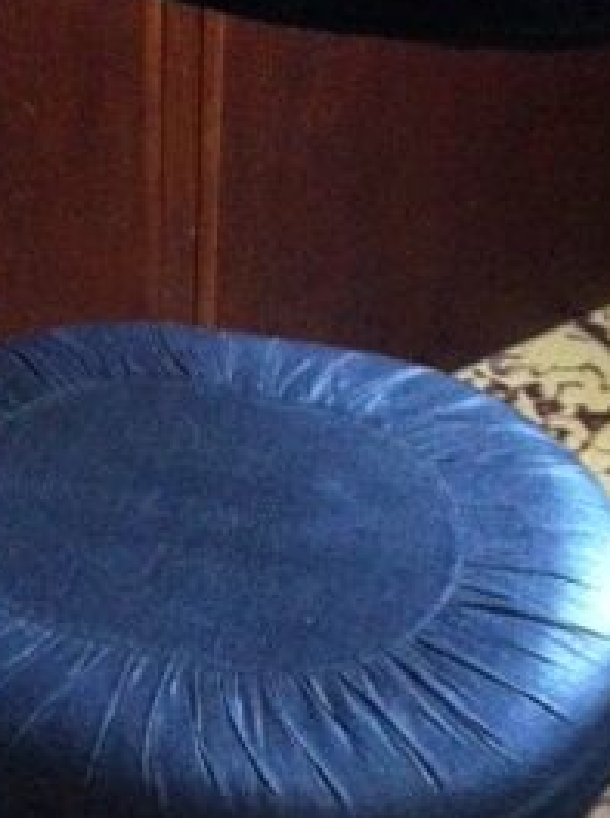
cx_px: 254
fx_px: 2004
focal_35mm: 85
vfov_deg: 23.0
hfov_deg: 17.3
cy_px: 499
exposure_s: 1/15
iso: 1000
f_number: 2.8
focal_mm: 3.85
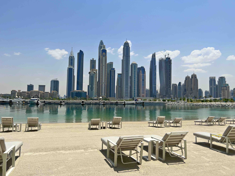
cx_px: 118
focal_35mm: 26
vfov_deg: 53.1
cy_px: 88
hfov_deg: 67.3
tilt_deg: +3.7
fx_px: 177
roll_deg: -0.5
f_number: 1.5
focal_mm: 5.7
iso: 50
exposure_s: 1/10309
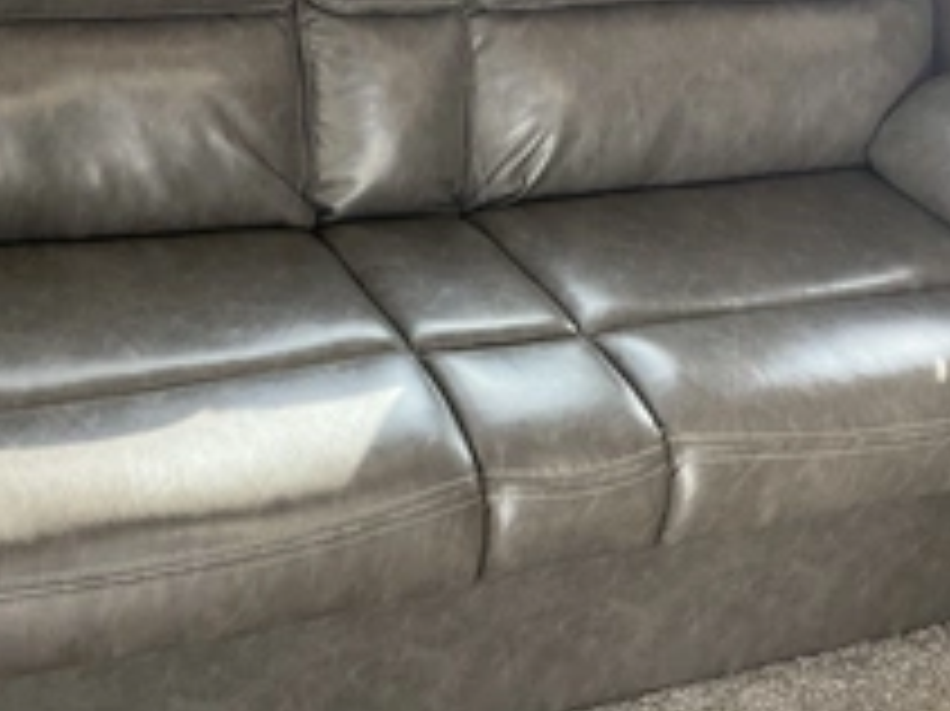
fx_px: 1509
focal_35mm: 55
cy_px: 418
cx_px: 491
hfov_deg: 35.0
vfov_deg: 26.5
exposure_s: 1/110
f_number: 1.8
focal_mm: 3
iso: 64
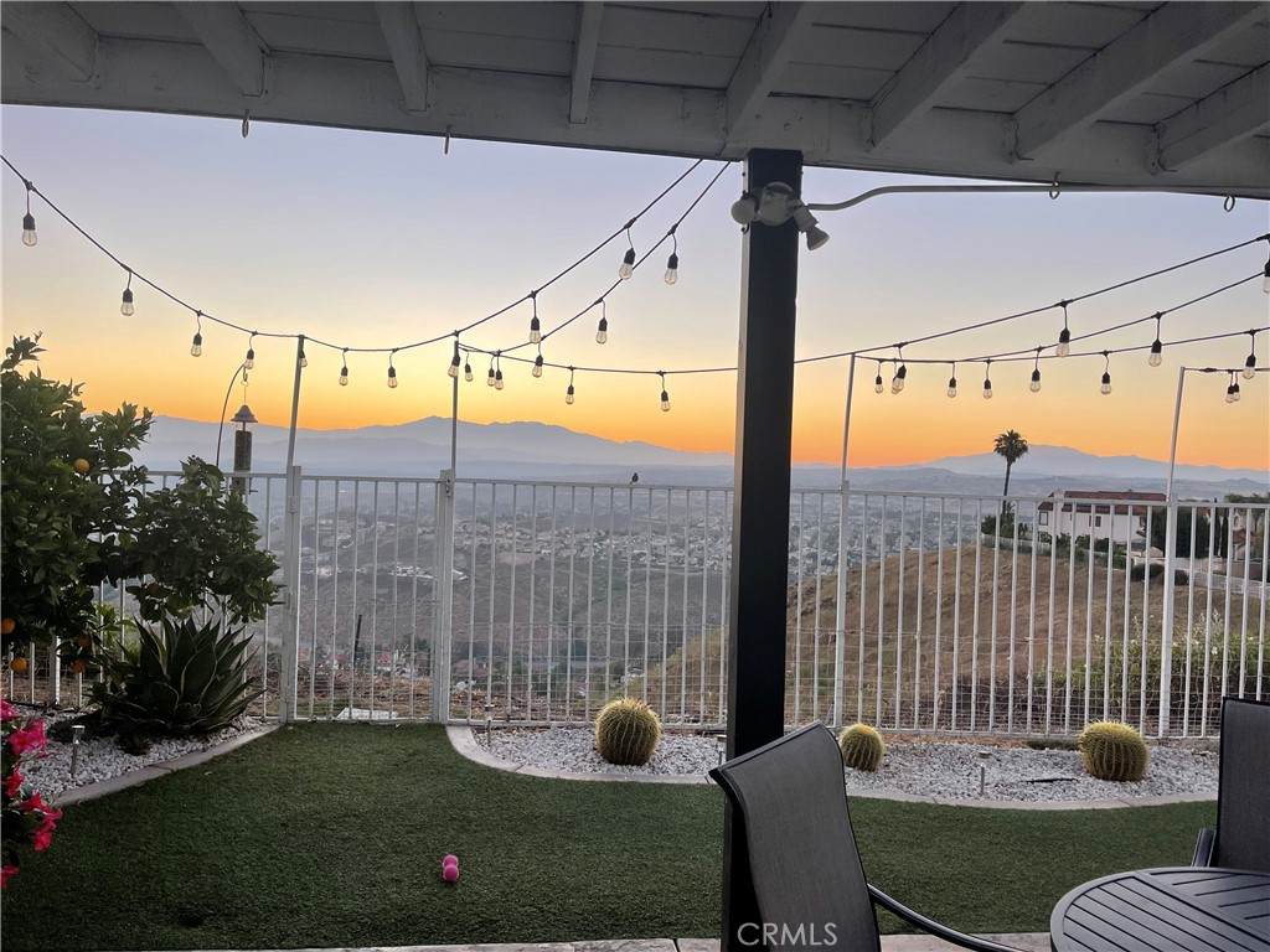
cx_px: 635
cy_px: 476
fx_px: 917
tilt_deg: -0.8
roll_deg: -2.5
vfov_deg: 54.9
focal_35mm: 25
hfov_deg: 69.4
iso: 32
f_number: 1.6
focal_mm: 5.1
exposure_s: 1/218
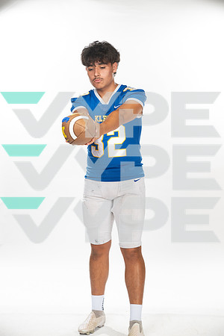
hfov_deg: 21.9
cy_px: 168
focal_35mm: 62
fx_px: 579
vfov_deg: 32.4
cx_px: 112
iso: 800
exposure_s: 1/320
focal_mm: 62
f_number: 7.1
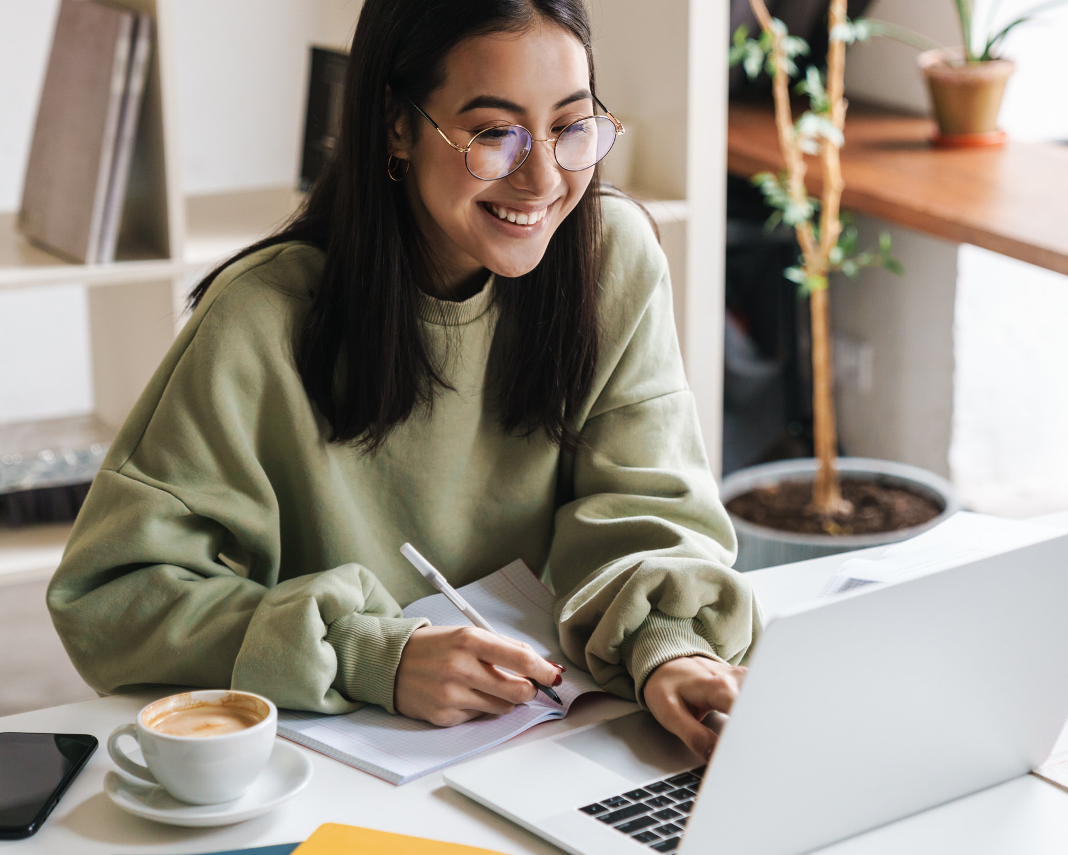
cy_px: 442
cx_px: 540
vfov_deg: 18.5
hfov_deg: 23.0
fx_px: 2624
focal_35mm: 83
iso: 1000
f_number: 2.8
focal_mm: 60
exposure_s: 1/160
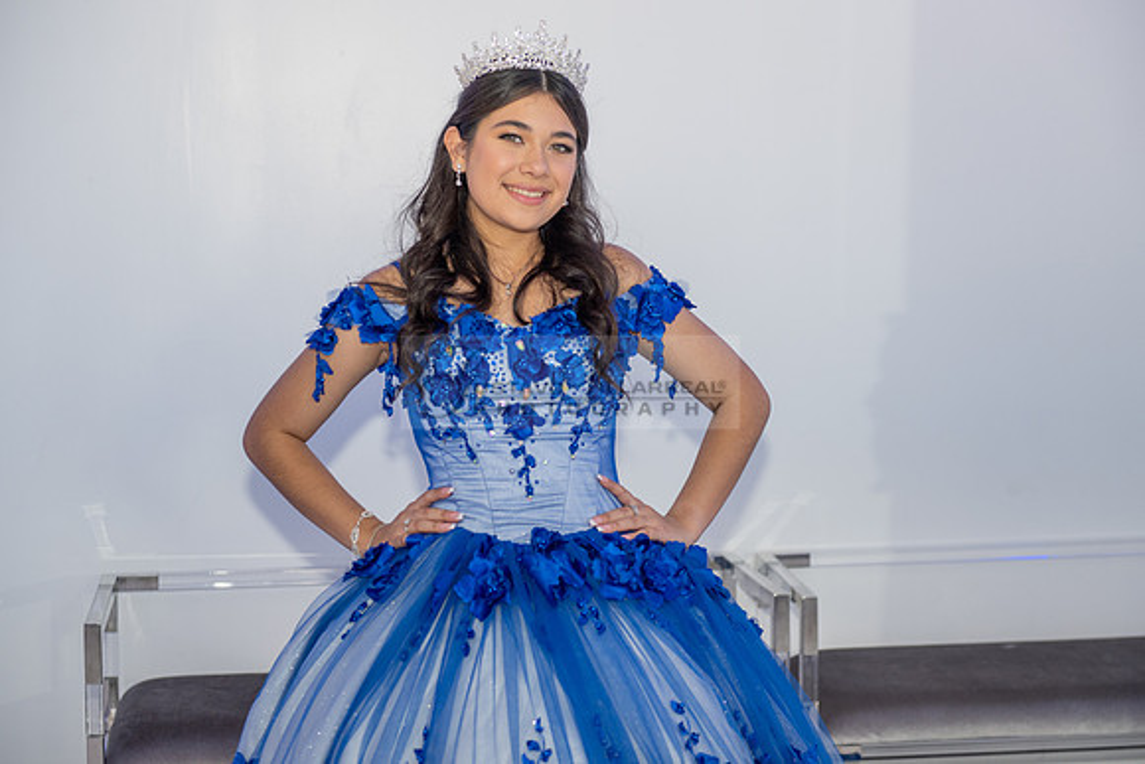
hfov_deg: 30.5
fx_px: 2100
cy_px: 382
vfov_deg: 20.6
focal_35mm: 66
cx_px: 572
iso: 800
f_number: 3.5
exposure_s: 1/160
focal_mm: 66
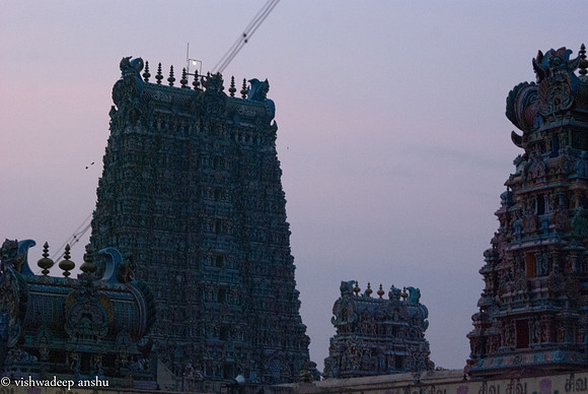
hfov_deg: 19.4
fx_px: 1717
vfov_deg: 13.1
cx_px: 294
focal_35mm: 105
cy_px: 197
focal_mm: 70
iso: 1600
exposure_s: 1/50
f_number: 6.3
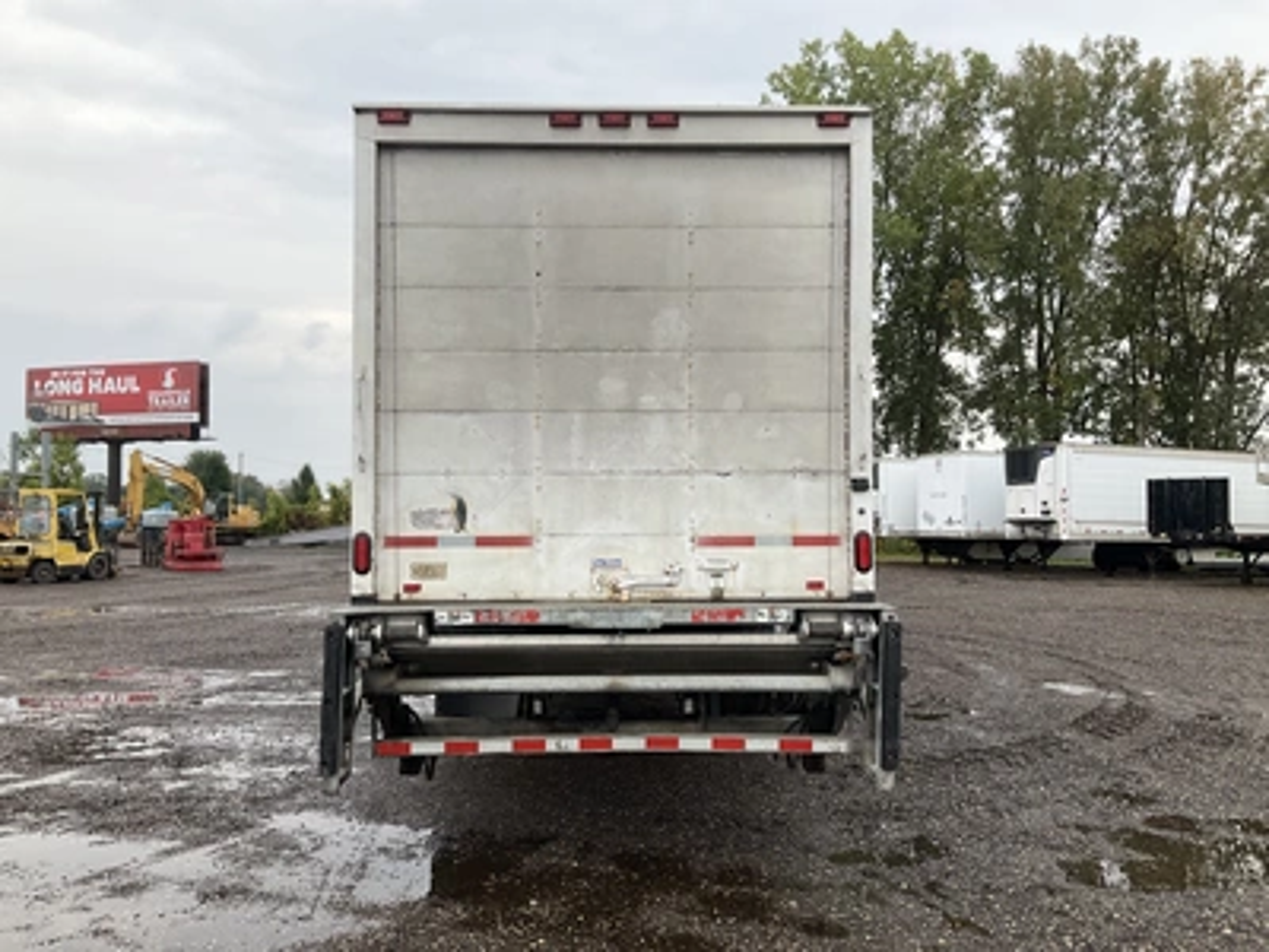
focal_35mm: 29
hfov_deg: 61.7
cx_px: 634
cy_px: 476
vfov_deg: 48.2
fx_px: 1063
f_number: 1.8
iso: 25
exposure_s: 1/739
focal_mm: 3
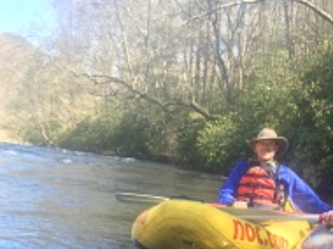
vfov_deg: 25.5
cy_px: 205
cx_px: 300
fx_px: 538
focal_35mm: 56
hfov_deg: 32.7
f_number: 2.2
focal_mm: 4.15
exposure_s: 1/120
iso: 25
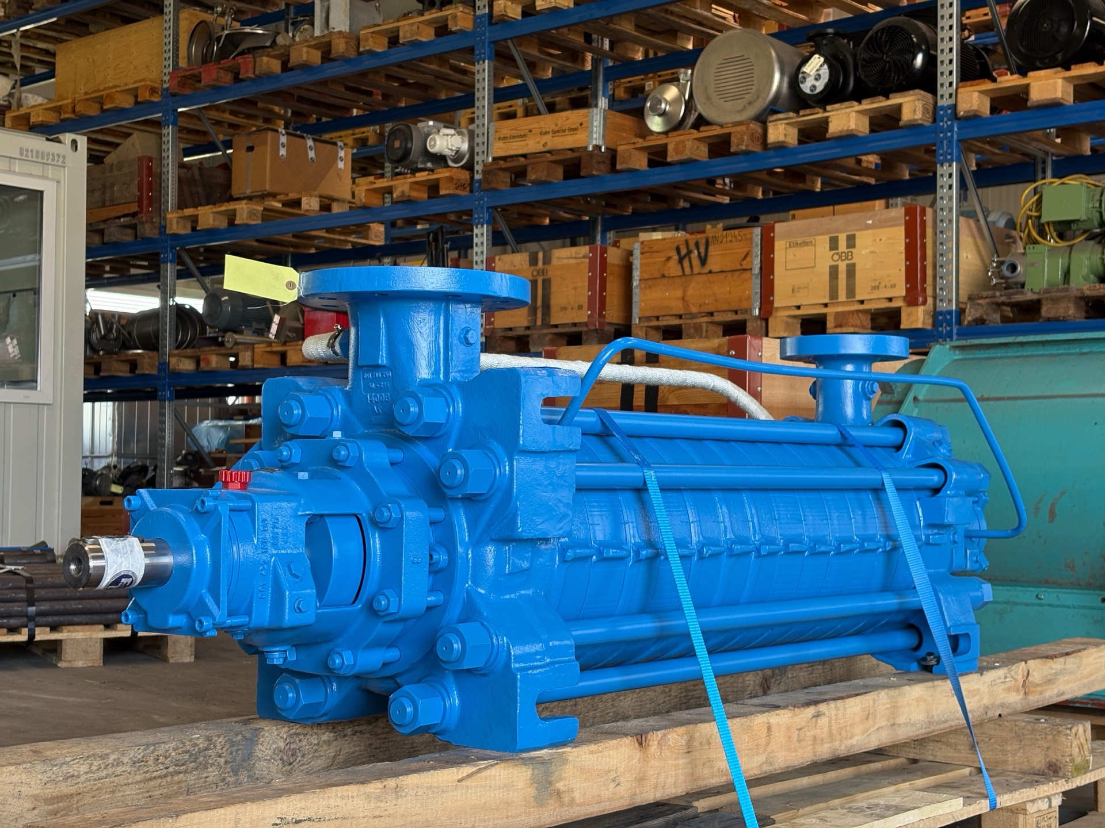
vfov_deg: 28.0
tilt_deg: +2.4
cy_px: 414
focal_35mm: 52
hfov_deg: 36.8
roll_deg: -0.4
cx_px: 552
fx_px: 1660
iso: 50
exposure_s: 1/104
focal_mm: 5.96
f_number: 1.6
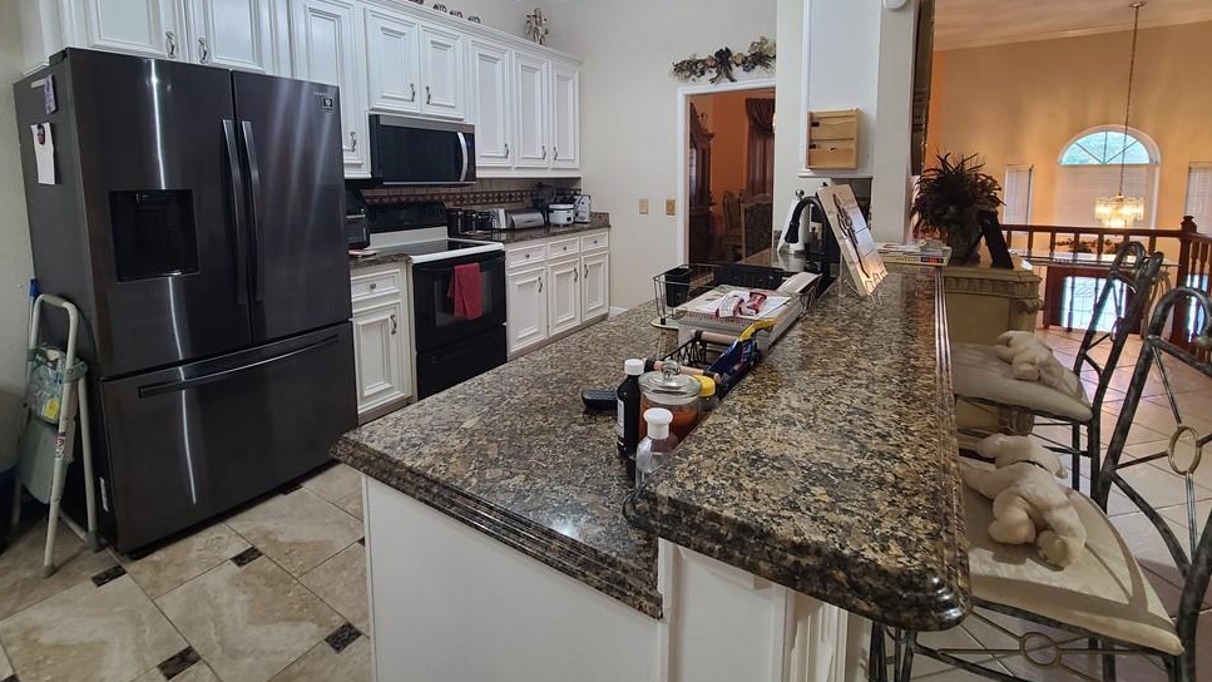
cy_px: 234
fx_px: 482
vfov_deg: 68.8
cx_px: 587
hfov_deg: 103.0
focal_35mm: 15
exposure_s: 1/60
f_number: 2.2
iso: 250
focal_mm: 2.2
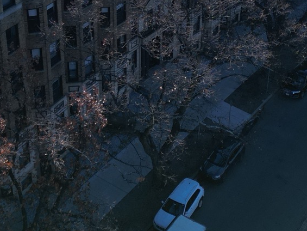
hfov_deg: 28.6
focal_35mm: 68
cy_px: -1
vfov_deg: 20.9
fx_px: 603
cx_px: 151
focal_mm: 6.72
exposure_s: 1/2000
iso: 110
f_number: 1.7
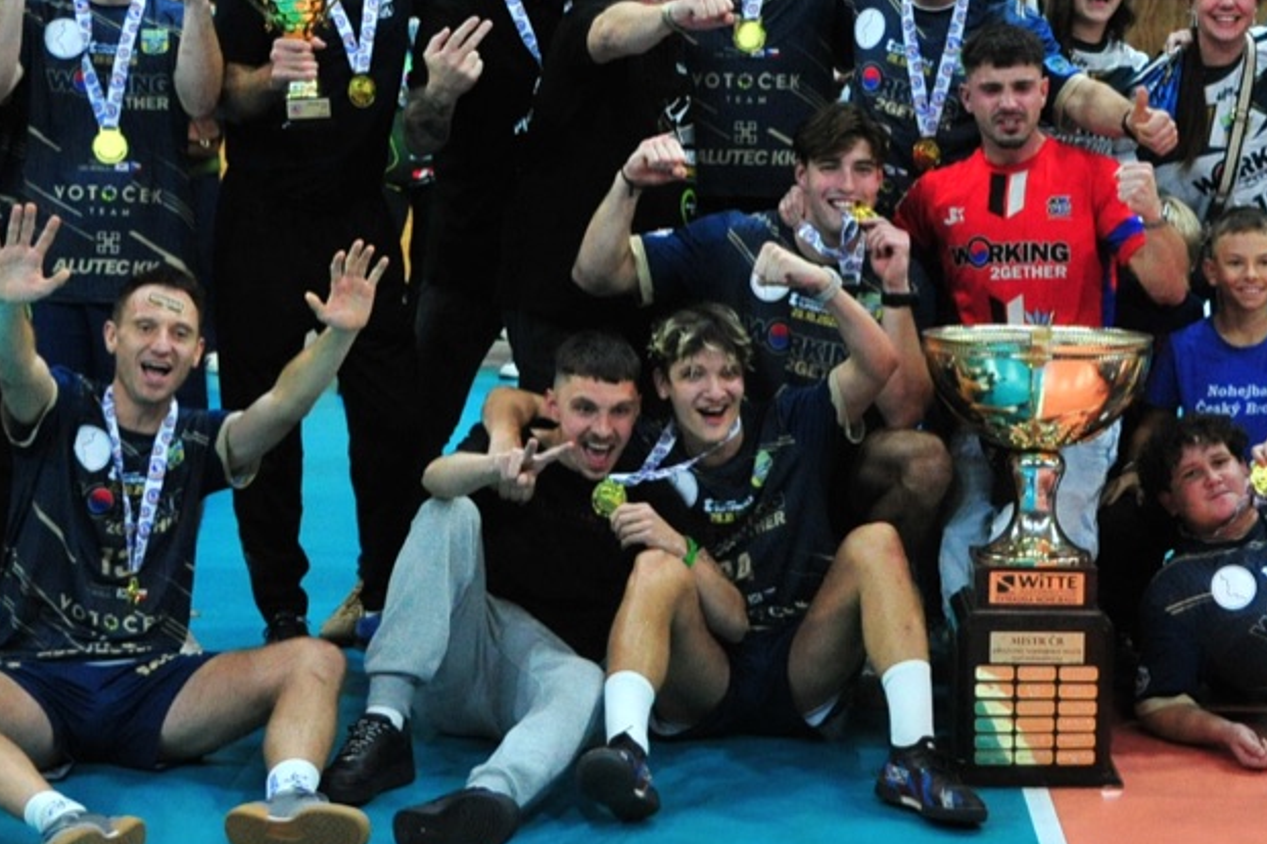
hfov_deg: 25.2
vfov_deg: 17.0
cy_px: 254
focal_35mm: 80
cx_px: 871
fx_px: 2815
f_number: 4
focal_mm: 31
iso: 6400
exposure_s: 1/800
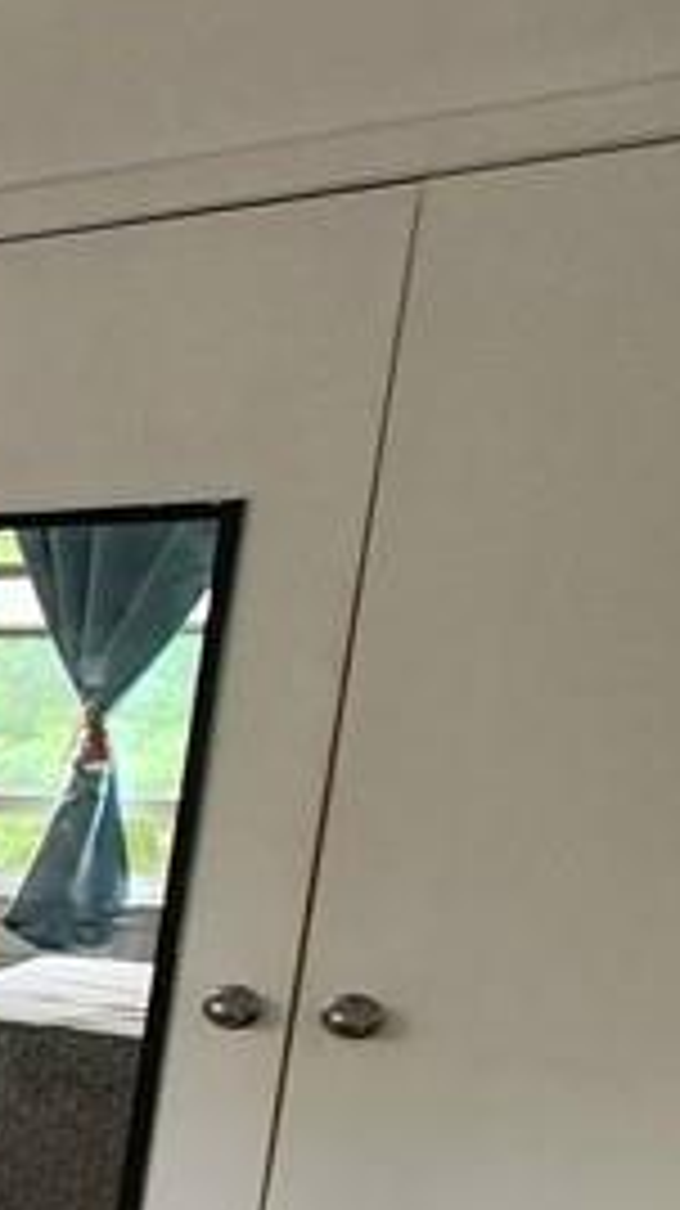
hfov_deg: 11.0
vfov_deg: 36.8
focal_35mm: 54
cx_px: -1437
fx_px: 1734
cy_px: 1021
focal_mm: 2.2
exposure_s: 1/60.2
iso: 250
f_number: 2.2
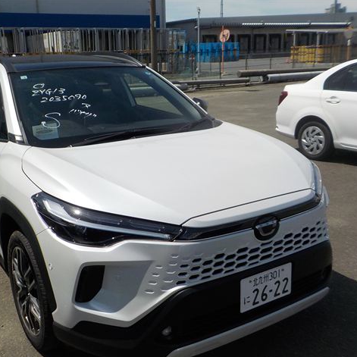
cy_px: 180
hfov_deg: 45.9
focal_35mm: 36
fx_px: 420
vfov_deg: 46.0
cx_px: 148
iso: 125
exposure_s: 1/640
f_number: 6.6
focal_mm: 4.1
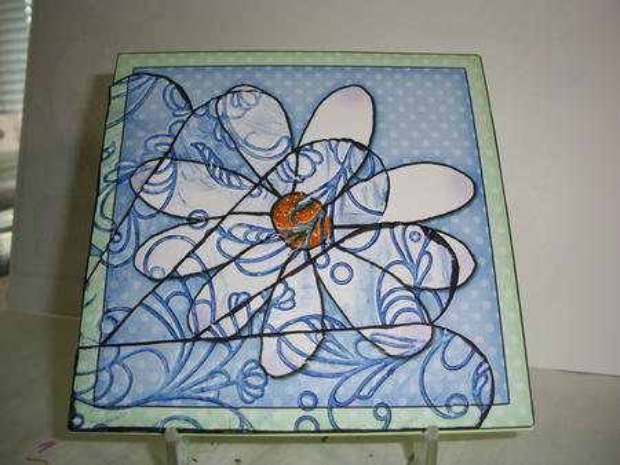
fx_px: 627
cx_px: 310
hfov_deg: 52.6
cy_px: 232
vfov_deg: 40.7
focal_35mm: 35
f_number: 3.1
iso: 80
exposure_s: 1/60
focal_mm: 6.3
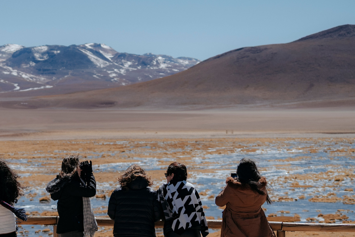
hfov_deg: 19.2
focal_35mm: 106
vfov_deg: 12.9
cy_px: 131
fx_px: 1045
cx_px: 107
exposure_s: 1/2500
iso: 125
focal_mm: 70
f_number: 4.5
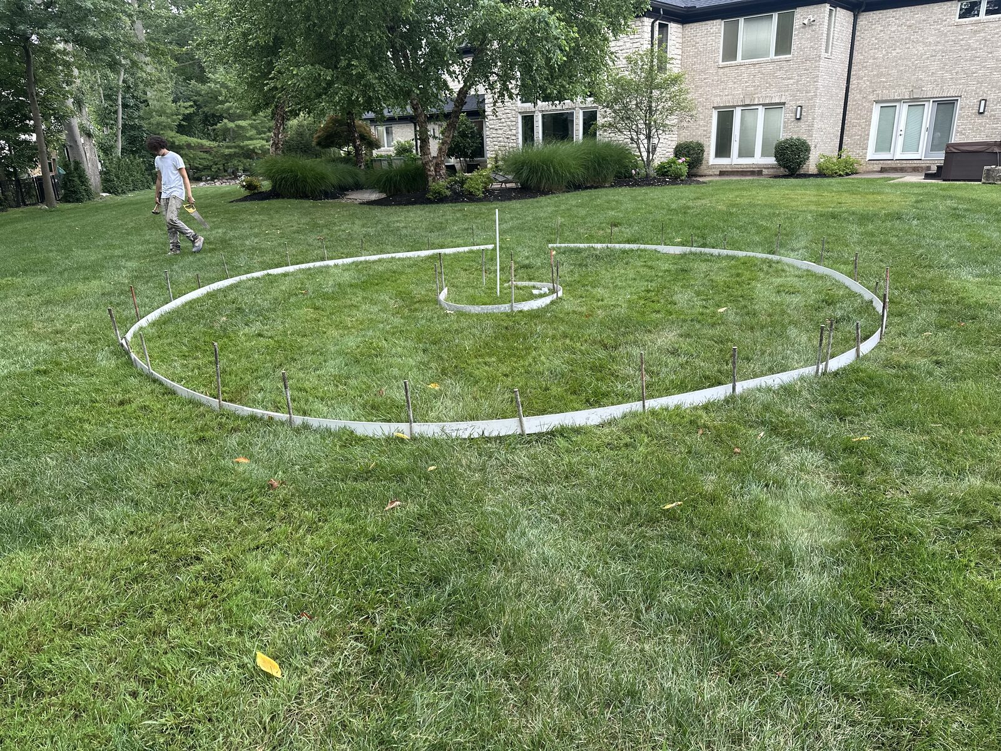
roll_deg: +2.2
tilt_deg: -18.1
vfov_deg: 56.8
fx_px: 694
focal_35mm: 24
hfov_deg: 71.6
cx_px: 500
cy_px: 376
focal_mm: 6.86
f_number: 1.78
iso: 80
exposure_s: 1/431
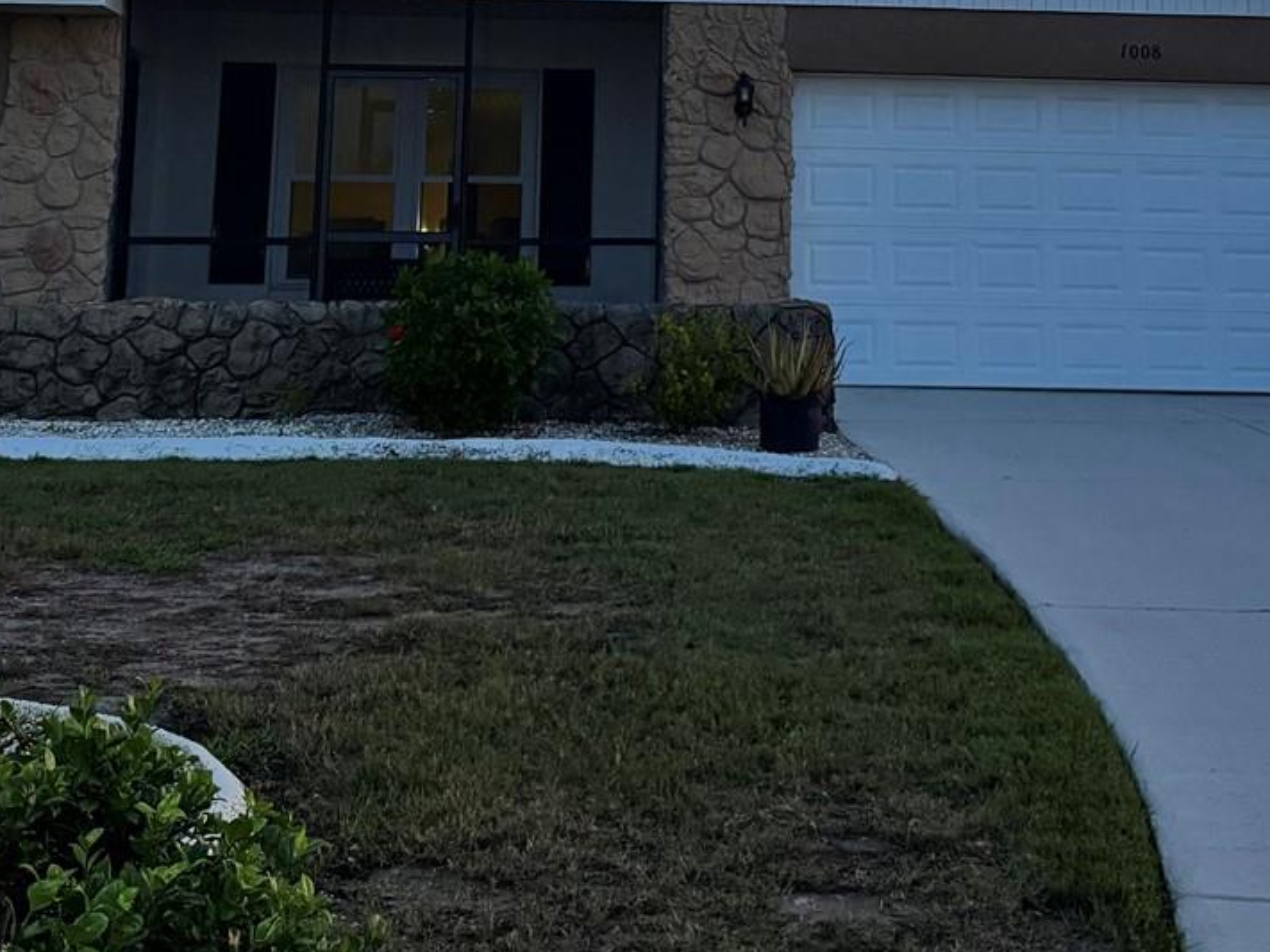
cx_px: 722
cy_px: -32
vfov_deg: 25.5
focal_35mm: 54
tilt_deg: +8.6
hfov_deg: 35.5
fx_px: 1981
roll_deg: -0.9
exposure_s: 1/60
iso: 500
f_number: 1.78
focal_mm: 6.76
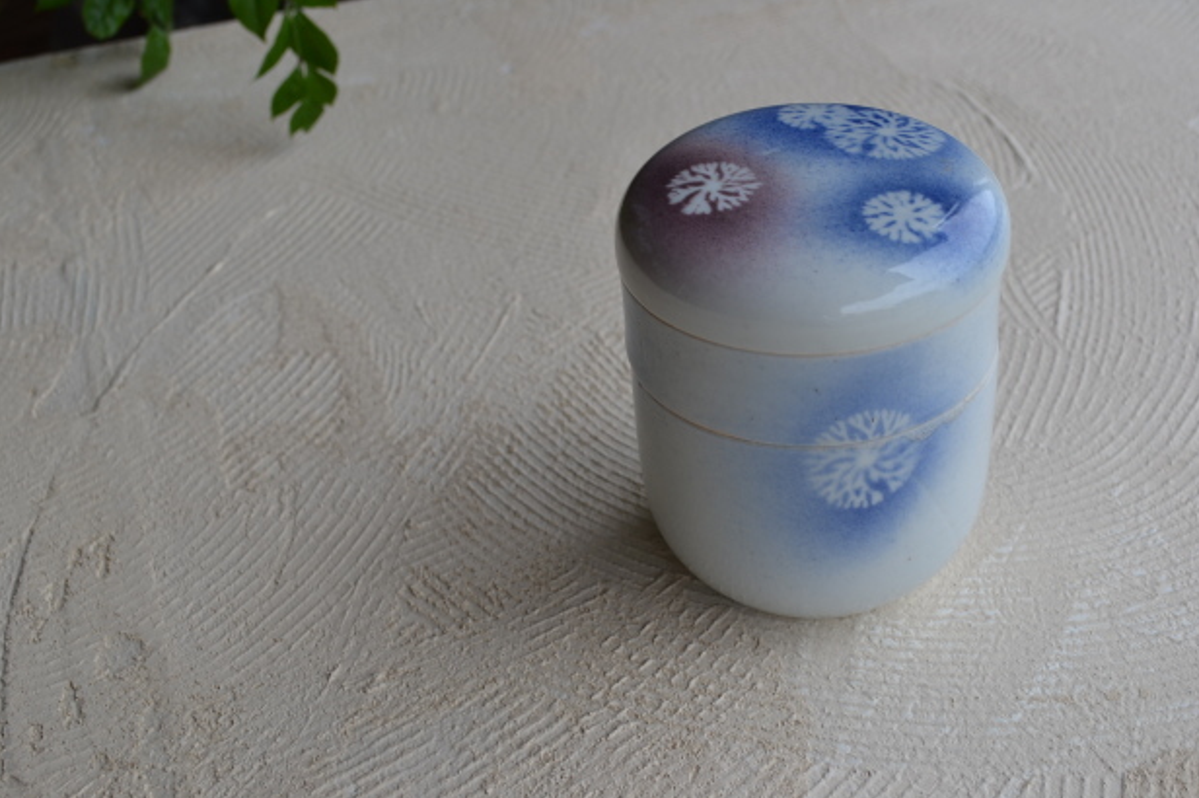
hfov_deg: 37.5
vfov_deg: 25.5
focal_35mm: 53
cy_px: 399
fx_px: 1764
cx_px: 621
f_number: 5.6
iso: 110
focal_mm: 34
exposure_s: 1/125
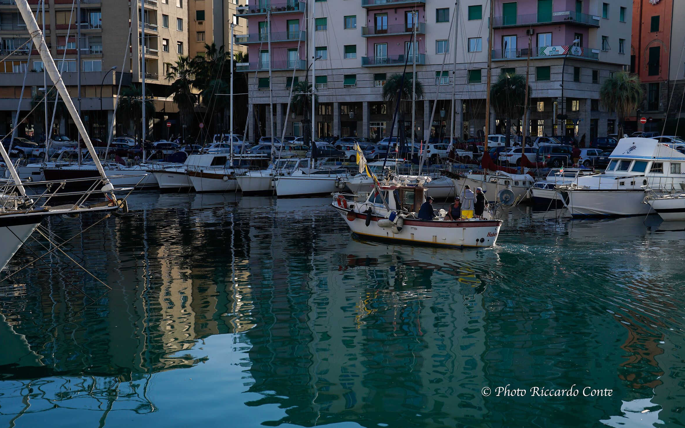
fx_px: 971
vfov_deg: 24.9
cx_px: 342
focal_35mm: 52
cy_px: 219
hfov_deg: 38.9
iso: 125
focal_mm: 50
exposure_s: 1/3200
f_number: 2.5
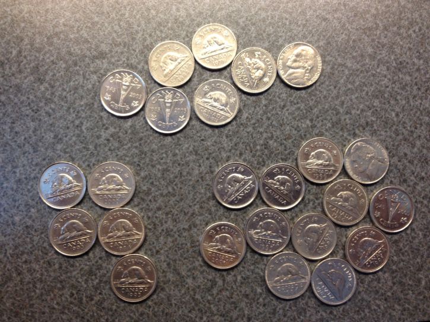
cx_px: 215
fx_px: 435
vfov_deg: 40.7
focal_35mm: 35
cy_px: 161
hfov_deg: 52.6
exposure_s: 1/20
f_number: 2.4
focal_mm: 4.28
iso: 100
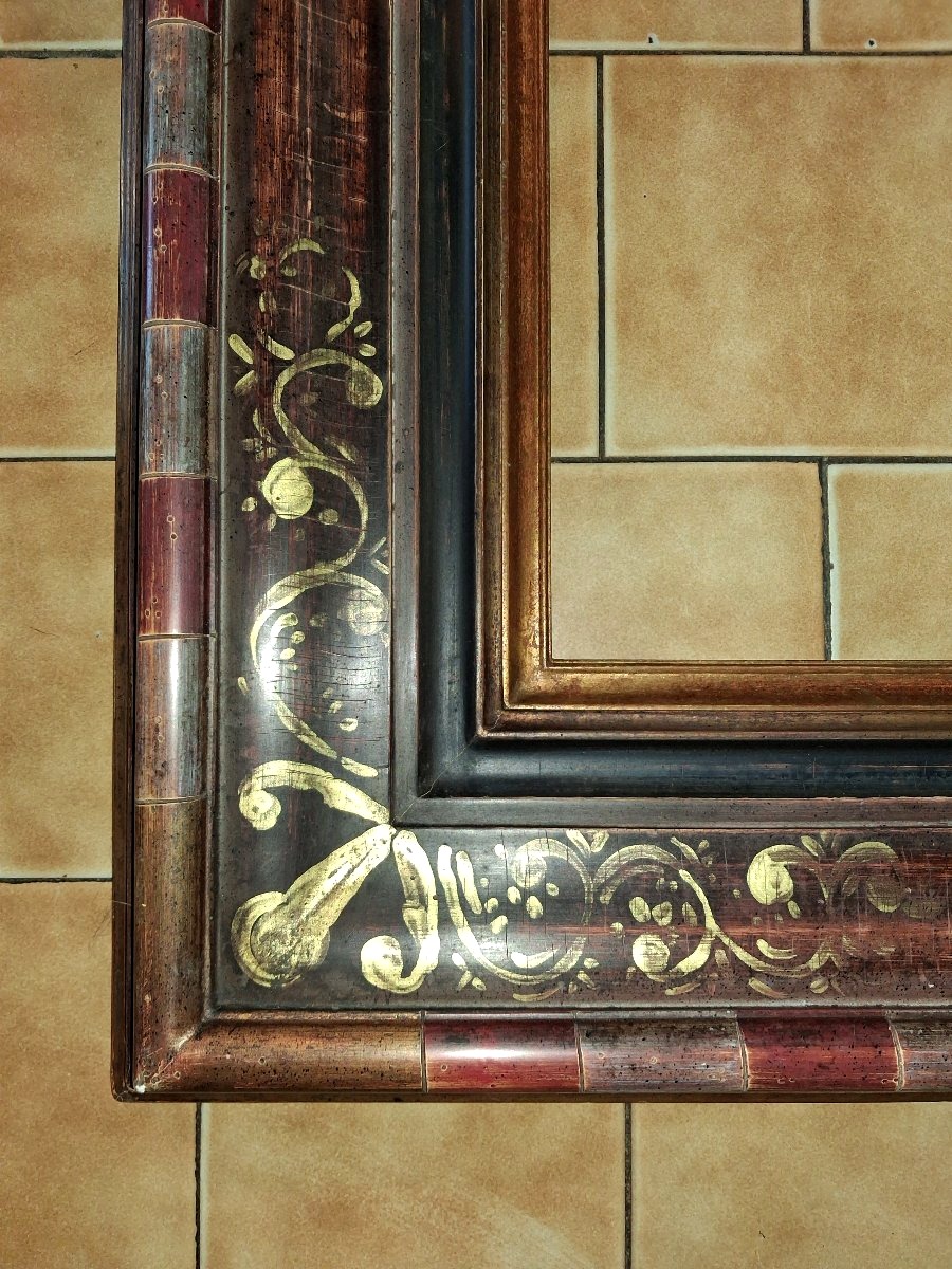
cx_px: 476
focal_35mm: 27
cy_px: 634
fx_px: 990
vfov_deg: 65.3
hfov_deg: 51.4
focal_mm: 4
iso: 250
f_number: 1.8
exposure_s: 1/60
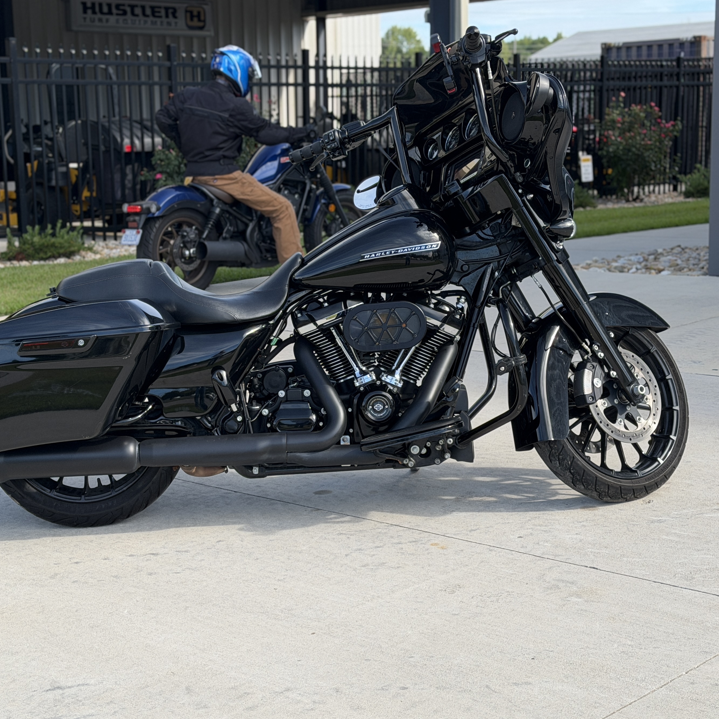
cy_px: 374
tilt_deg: -9.8
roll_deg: +1.0
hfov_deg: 26.9
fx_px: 1504
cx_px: 310
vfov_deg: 26.9
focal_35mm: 64
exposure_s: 1/1642
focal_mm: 6.76
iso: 64
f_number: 1.78
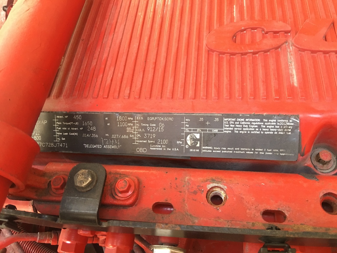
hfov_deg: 61.7
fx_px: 282
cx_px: 168
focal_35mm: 29
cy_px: 126
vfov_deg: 48.2
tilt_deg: -59.5
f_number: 2.2
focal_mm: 4.15
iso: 100
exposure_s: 1/15
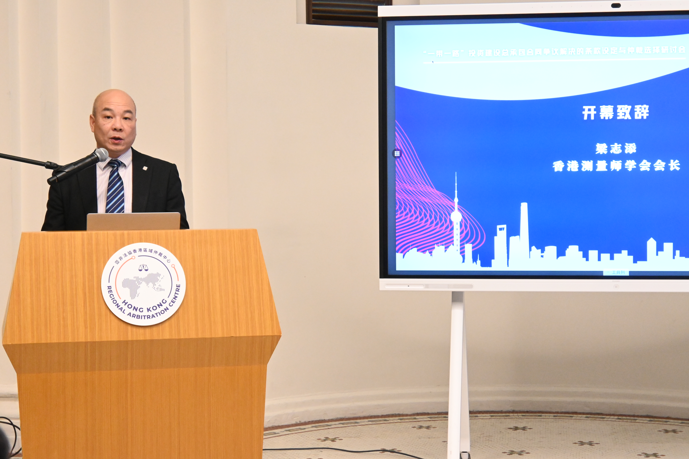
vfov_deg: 18.2
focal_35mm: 75
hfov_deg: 27.0
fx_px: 1435
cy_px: 230
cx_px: 344
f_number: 6.3
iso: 4500
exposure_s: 1/60
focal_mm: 50
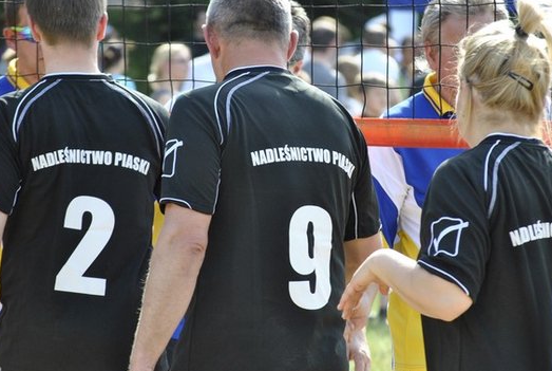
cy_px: 161
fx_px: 3866
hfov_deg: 8.2
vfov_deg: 5.5
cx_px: 294
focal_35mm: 252
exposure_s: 1/500
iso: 560
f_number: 5
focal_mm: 135
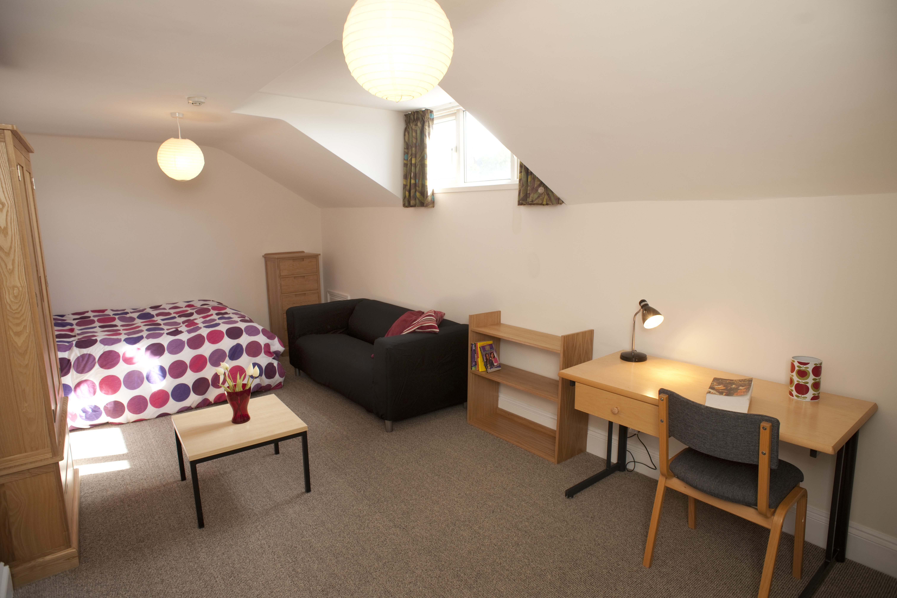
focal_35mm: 20
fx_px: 498
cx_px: 448
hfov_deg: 84.0
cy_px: 299
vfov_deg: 61.9
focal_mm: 20
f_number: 5
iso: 200
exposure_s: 1/40
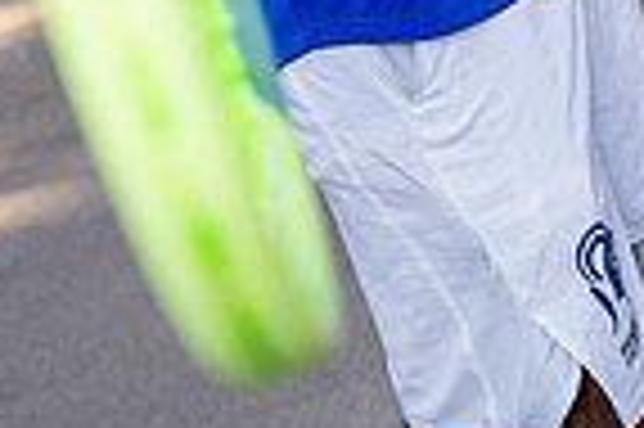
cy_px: -523
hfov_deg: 17.0
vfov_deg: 10.2
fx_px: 2144
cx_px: 140
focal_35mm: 120
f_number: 4
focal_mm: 38
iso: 100
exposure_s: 1/250
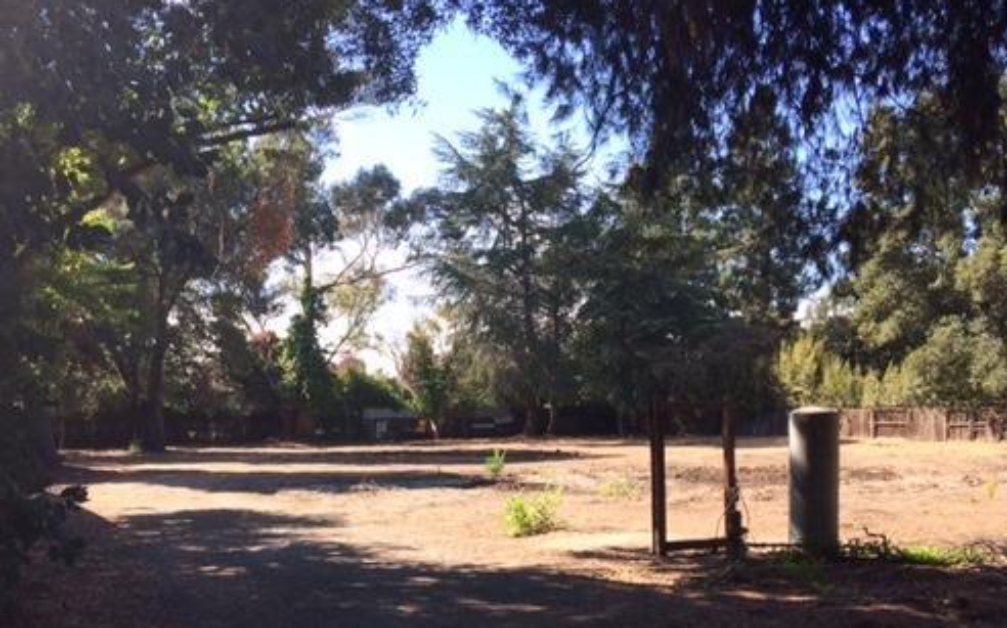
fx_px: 1097
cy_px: 483
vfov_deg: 31.3
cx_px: 491
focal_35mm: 40
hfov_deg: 49.3
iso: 32
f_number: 2.2
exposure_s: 1/562
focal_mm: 4.15
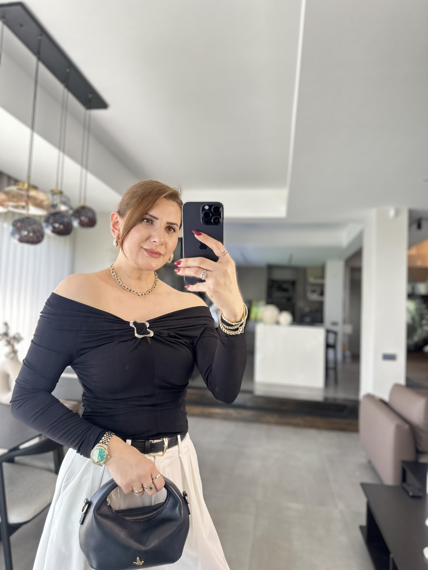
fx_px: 396
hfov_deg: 56.8
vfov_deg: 71.6
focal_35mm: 24
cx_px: 214
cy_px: 285
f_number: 1.78
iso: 160
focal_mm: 6.86
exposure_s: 1/121
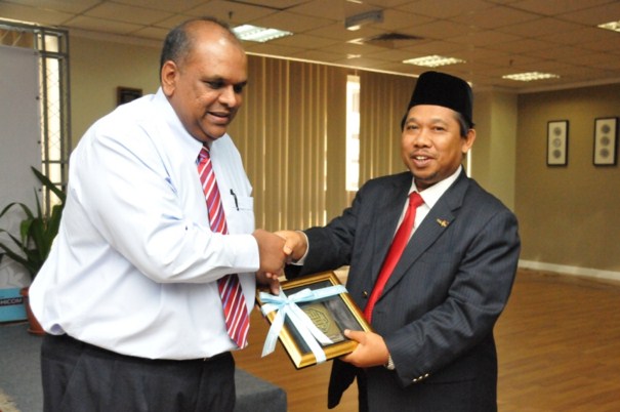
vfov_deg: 35.4
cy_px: 206
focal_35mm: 38
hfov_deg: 51.3
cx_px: 310
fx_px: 645
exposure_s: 1/250
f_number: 5
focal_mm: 25
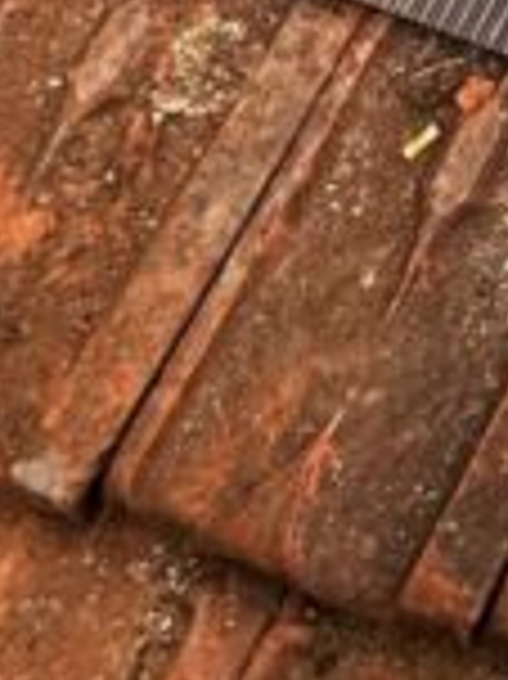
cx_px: 1326
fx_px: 1862
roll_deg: -17.8
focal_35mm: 95
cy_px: -522
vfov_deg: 17.2
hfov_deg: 11.7
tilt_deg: -44.7
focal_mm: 2.22
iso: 40
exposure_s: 1/156
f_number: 2.2
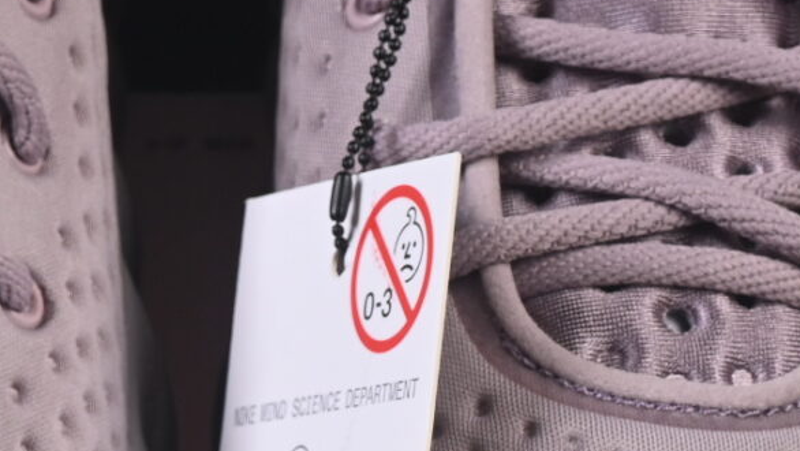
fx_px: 7278
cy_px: 304
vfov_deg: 3.5
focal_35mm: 343
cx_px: 186
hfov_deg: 6.3
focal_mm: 50
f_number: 8
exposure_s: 1/80
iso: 160
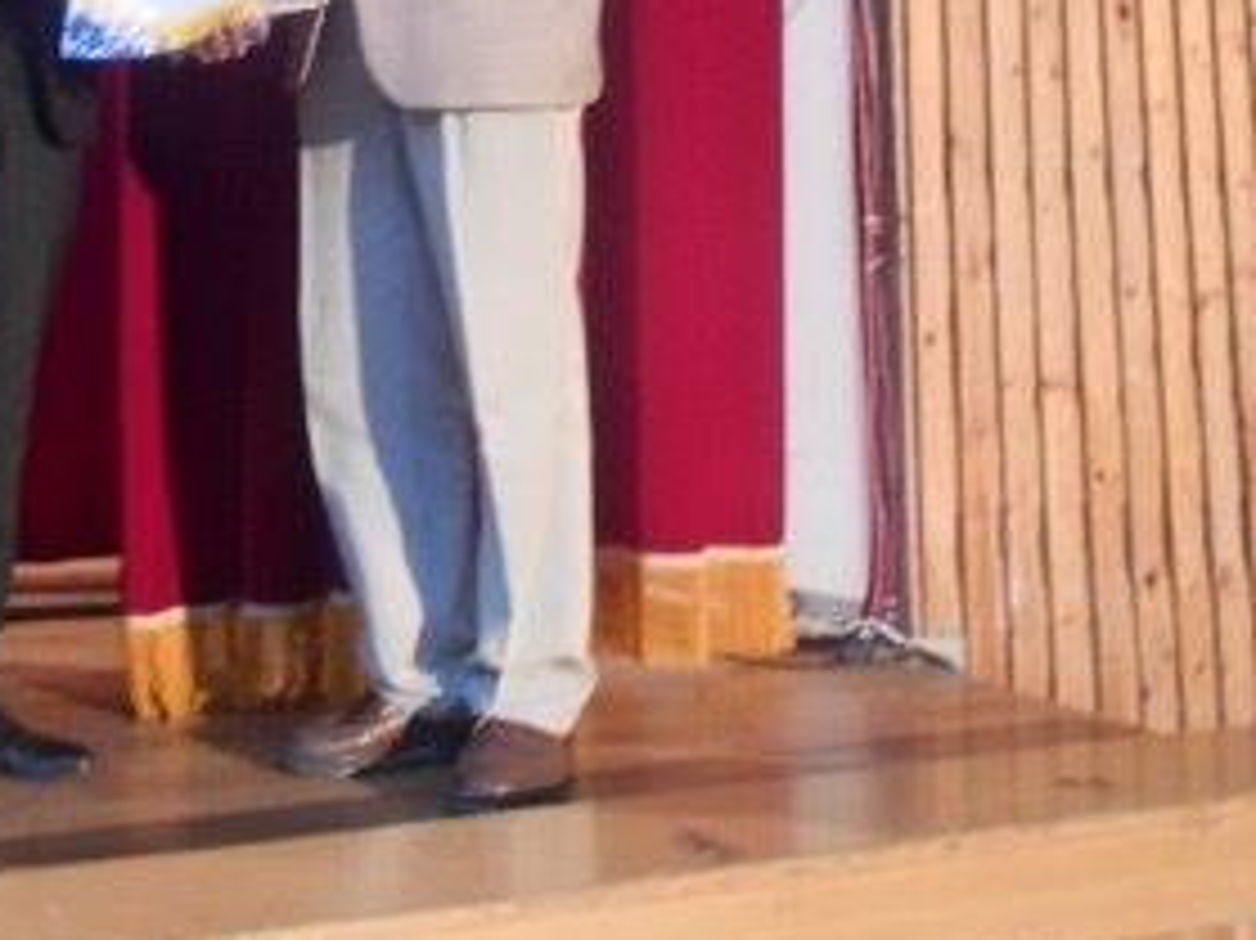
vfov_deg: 24.6
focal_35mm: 56
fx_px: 2031
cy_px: -40
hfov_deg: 33.1
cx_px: 203
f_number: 3.5
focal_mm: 4.6
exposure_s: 1/3
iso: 400
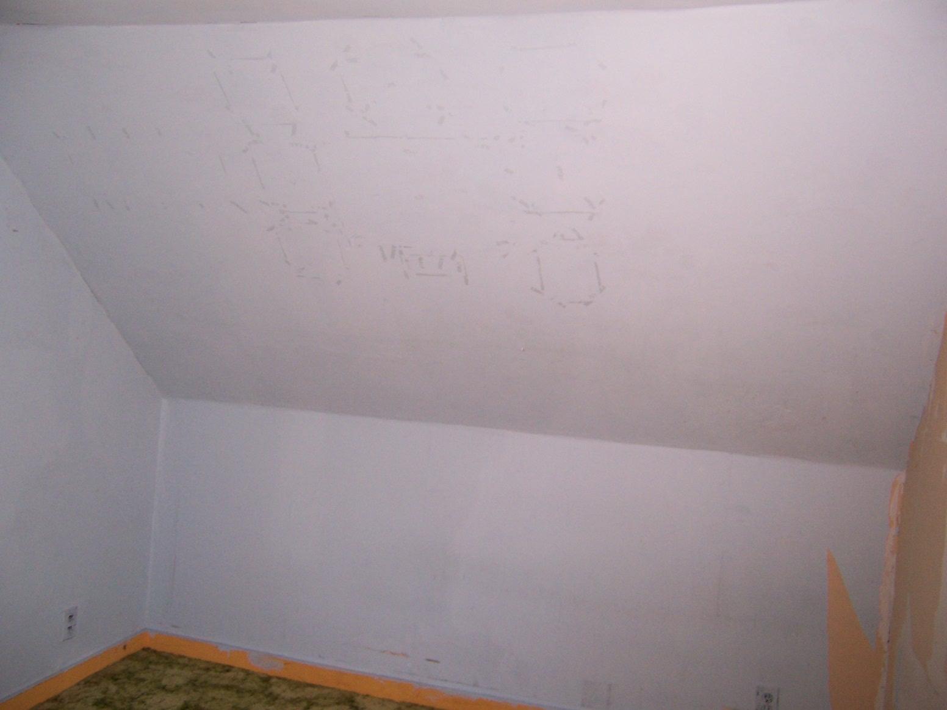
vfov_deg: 42.9
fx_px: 903
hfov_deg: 55.4
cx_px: 474
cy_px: 355
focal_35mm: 33
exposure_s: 1/60
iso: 140
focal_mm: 5.5
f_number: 2.8
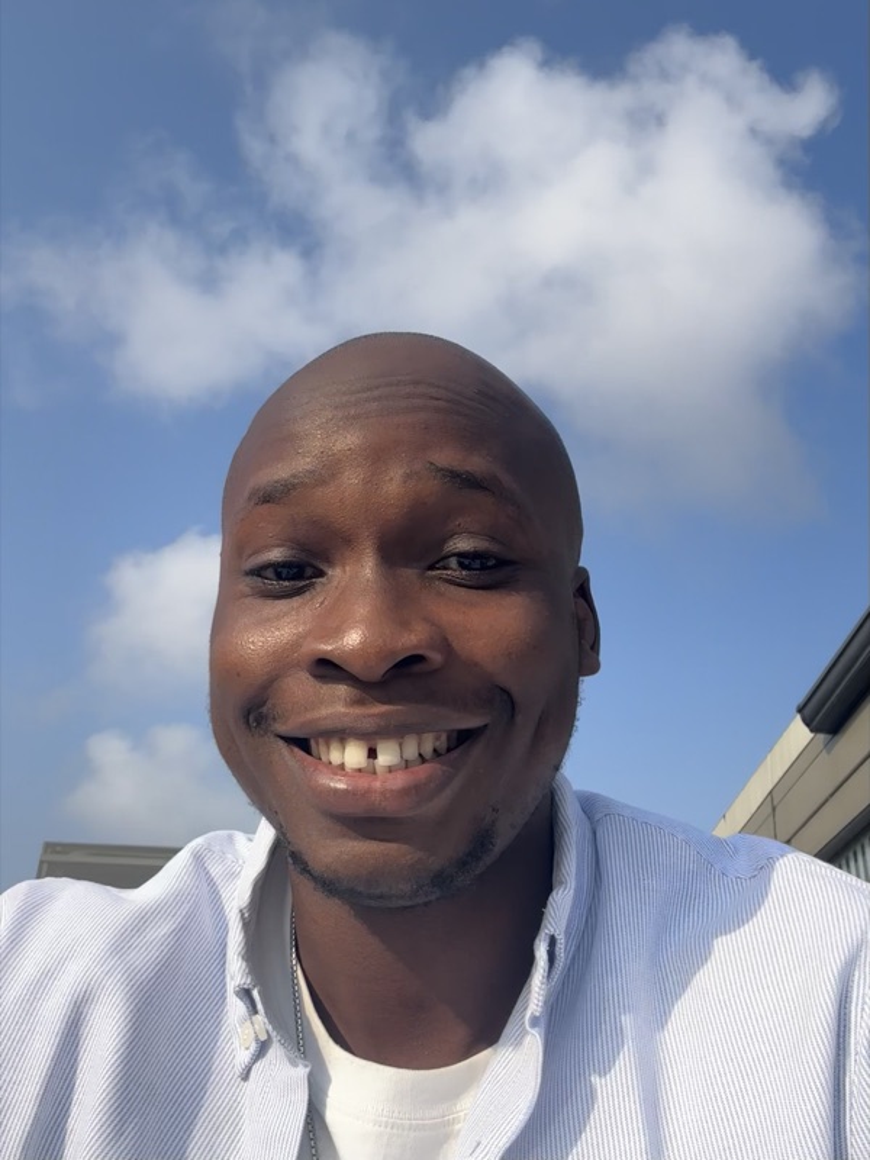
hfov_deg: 46.8
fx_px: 1005
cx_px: 435
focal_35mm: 30
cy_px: 580
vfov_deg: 60.0
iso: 25
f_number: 1.9
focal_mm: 2.69
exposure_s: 1/607
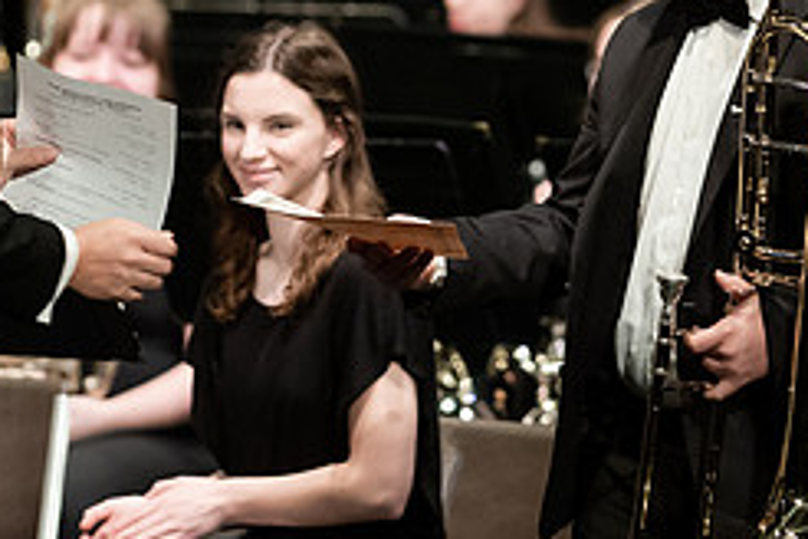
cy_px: 51
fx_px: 15845
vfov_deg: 1.9
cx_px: 516
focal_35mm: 706
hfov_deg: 2.9
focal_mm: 300
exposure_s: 1/250
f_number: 3.2
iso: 4000
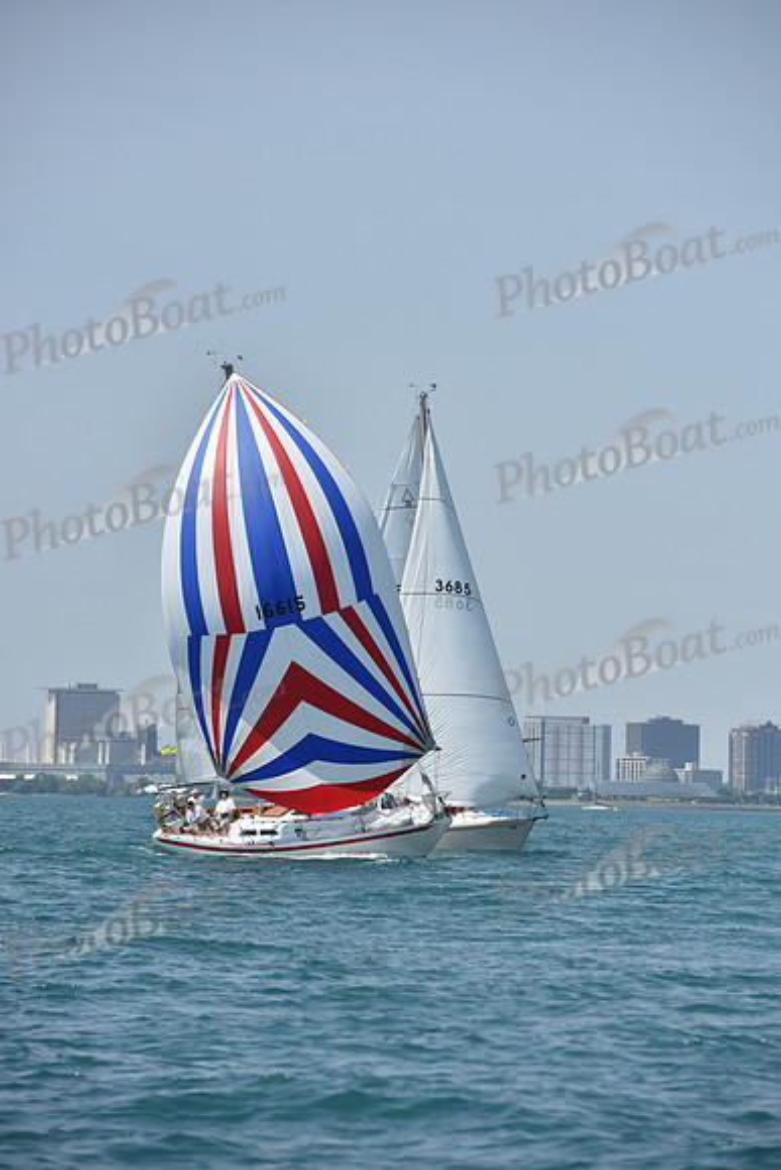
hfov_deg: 6.9
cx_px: 390
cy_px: 585
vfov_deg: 10.3
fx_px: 6504
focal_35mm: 200
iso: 250
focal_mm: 200
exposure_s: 1/1600
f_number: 7.1
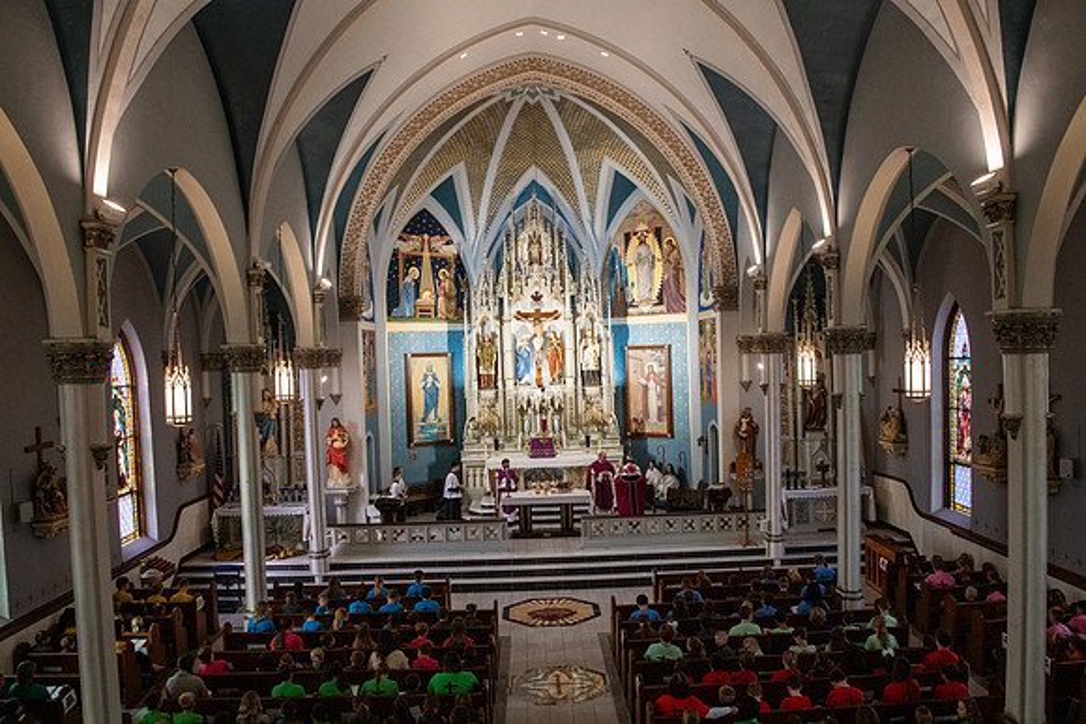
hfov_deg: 65.5
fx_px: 845
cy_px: 362
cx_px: 543
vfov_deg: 46.4
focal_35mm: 28
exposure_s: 1/80
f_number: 11
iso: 4000
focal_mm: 28
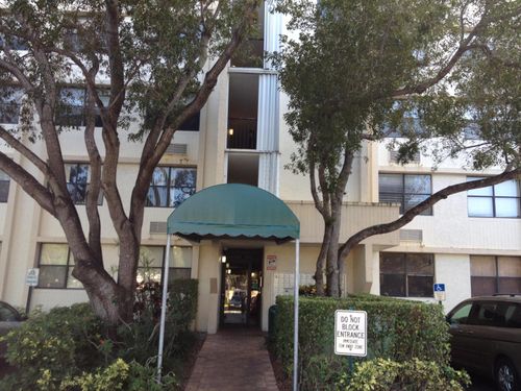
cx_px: 260
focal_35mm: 35
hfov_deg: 52.6
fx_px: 527
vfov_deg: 40.7
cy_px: 196
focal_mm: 4.28
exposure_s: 1/169
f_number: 2.4
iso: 50
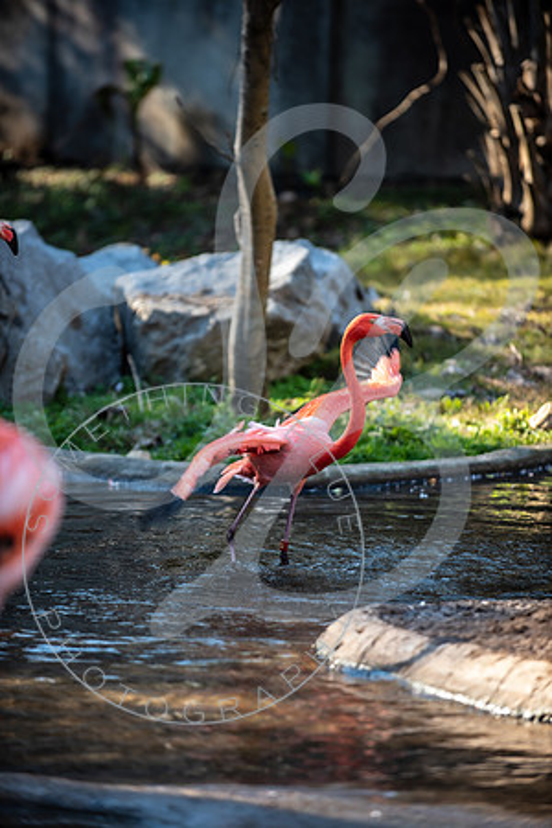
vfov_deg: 10.3
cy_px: 414
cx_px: 276
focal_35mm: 200
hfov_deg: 6.9
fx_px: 4600
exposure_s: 1/400
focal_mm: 200
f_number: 2.8
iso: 200
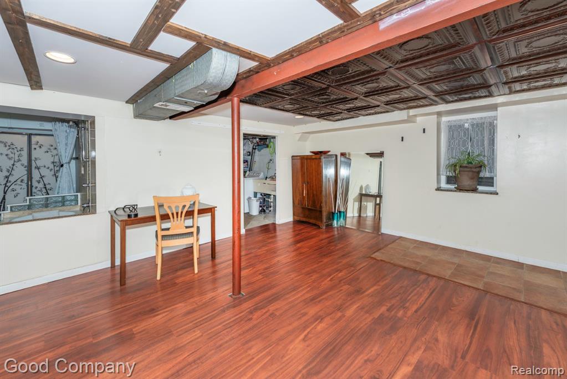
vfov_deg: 81.3
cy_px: 190
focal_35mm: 14
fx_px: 221
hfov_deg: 104.2
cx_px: 284
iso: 100
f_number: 5.6
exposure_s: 1/60
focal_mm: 14
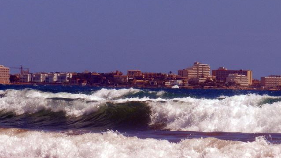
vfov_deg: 2.4
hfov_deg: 4.3
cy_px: 71
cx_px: 204
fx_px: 3726
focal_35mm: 500
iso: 160
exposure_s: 1/800
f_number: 6.3
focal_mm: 50.8
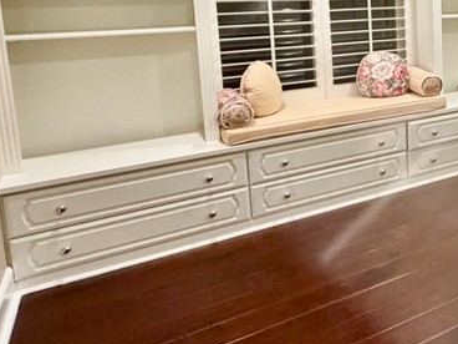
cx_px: 521
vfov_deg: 35.2
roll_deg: +1.0
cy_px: 50
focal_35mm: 39
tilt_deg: -7.5
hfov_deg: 38.3
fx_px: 516
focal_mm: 2.22
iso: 400
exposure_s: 1/60
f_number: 2.2
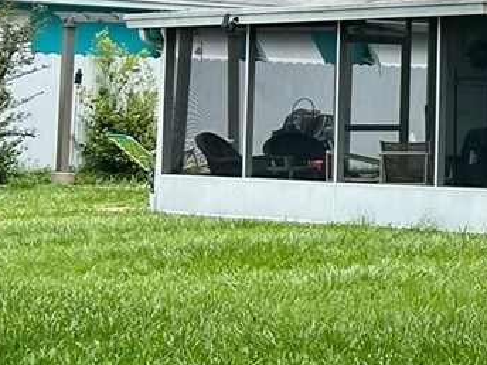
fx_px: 1702
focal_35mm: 121
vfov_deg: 12.1
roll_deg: +0.0
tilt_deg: +3.2
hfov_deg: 13.4
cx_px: 1048
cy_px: 28
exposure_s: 1/4444
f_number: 1.5
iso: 50
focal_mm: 5.7
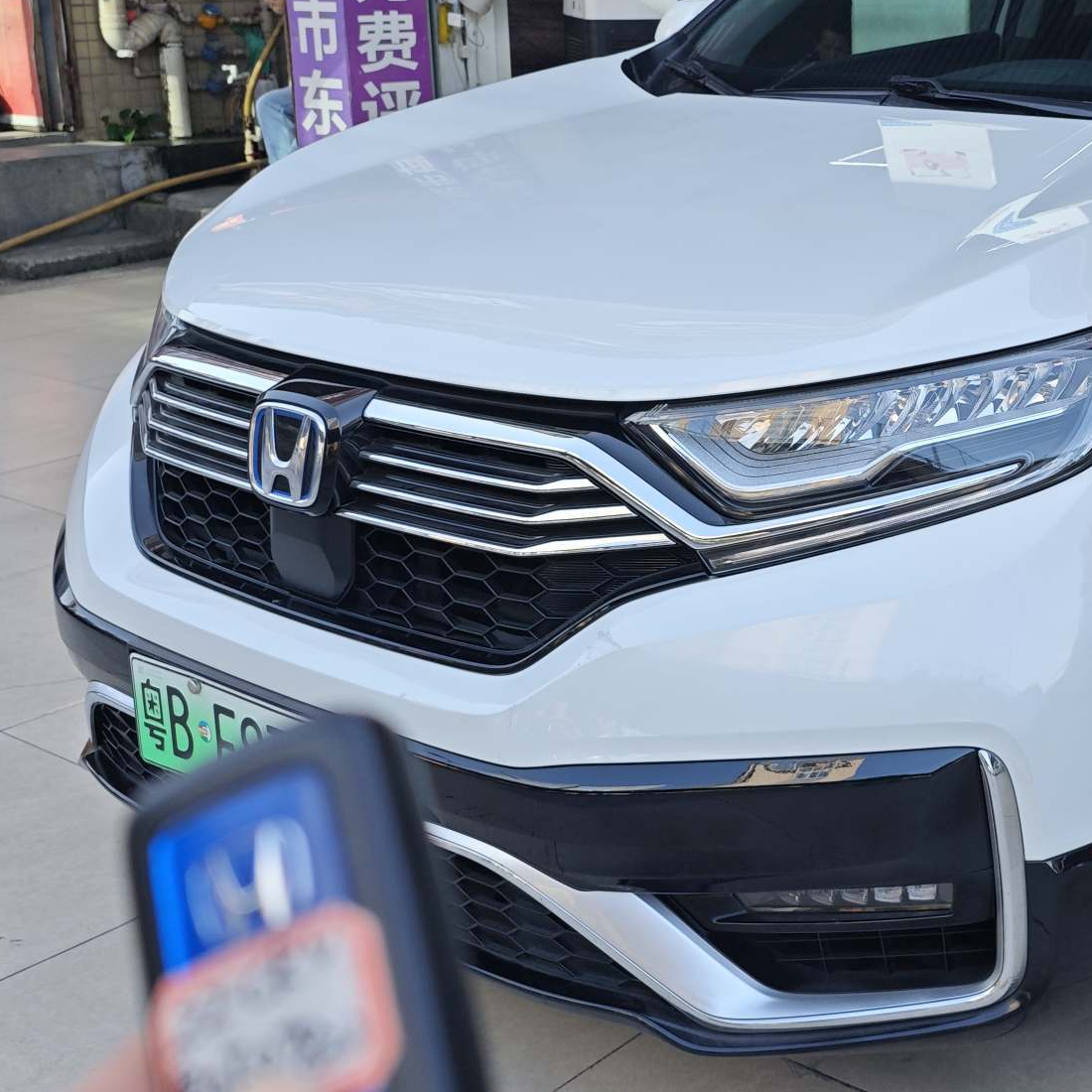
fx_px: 1820
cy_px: 440
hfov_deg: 32.1
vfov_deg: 33.3
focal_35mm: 51
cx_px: 930
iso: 50
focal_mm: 6.55
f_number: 1.6
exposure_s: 1/303
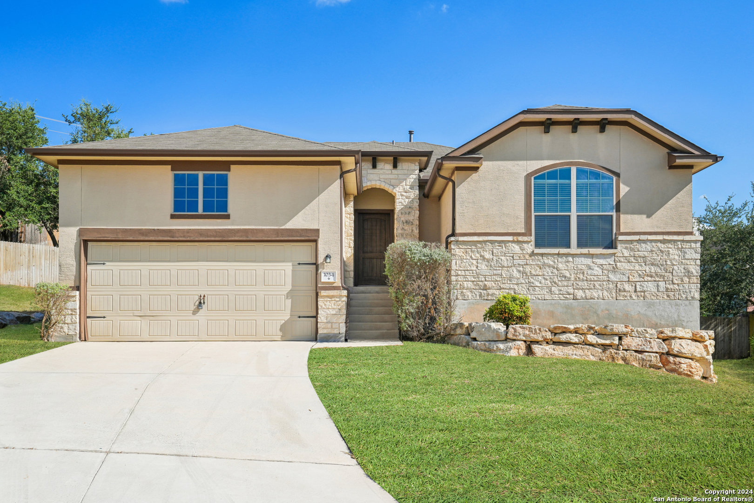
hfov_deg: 58.7
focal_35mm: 32
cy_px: 252
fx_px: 670
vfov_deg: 41.1
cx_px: 377
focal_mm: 32
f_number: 8
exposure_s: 1/750
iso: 200
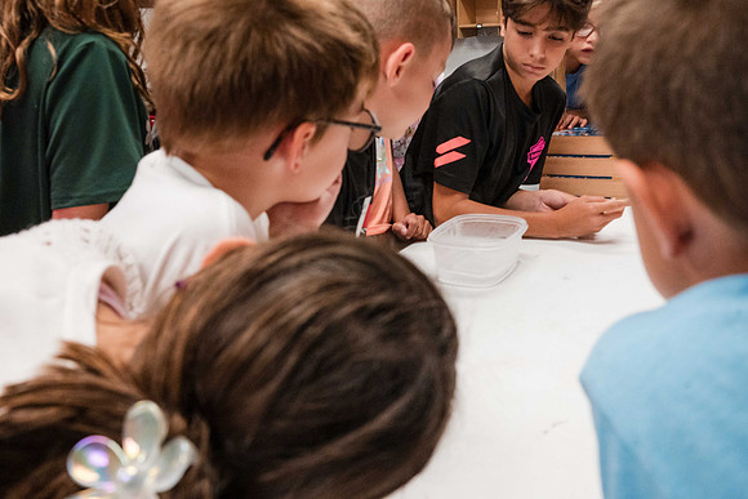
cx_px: 370
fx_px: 752
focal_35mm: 36
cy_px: 249
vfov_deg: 36.7
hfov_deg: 52.9
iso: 6400
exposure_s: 1/200
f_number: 8
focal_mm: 35
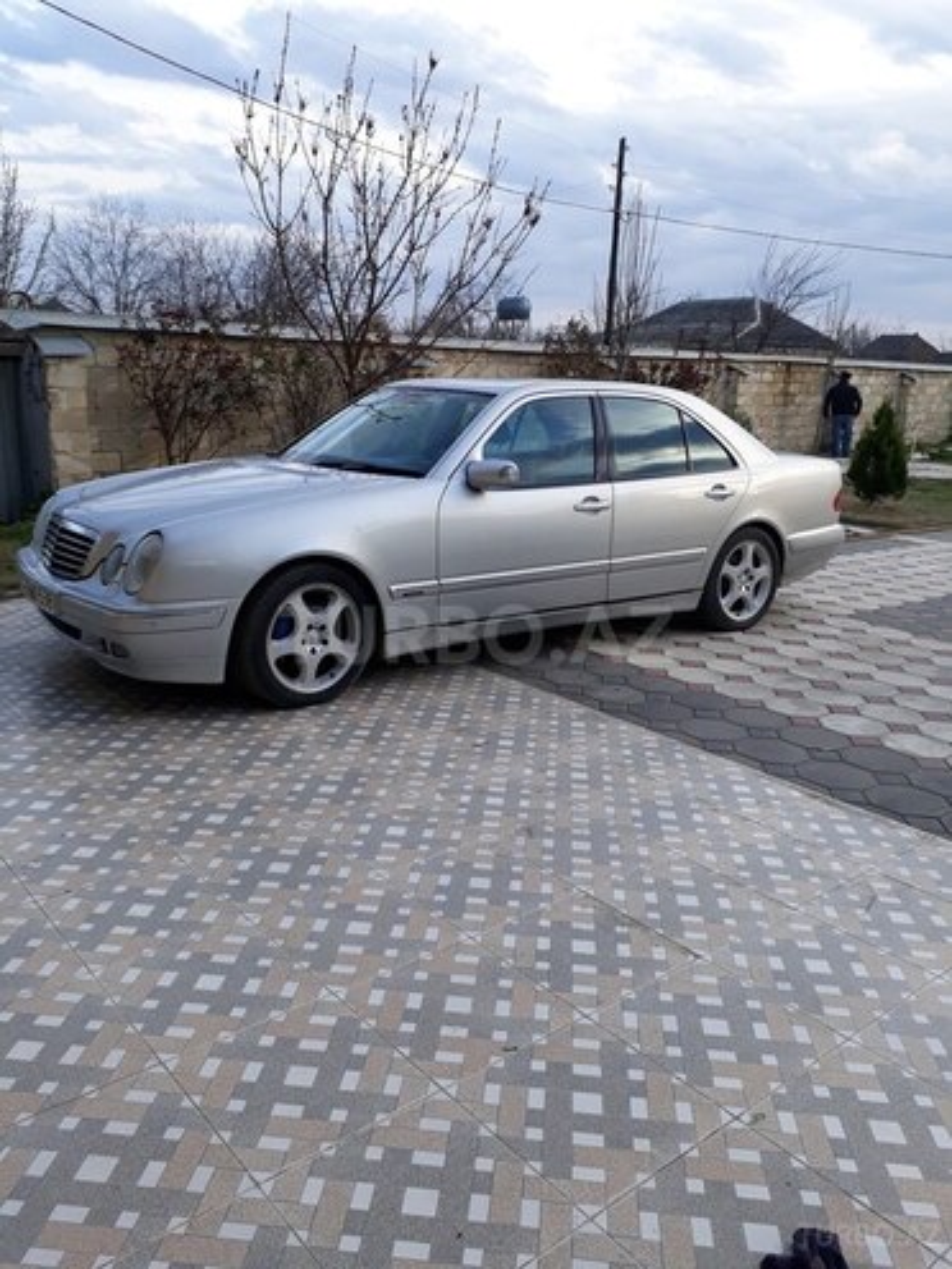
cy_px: 634
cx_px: 476
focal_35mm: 27
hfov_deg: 51.4
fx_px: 990
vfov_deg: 65.3
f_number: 1.9
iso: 40
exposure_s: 1/144
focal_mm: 3.6
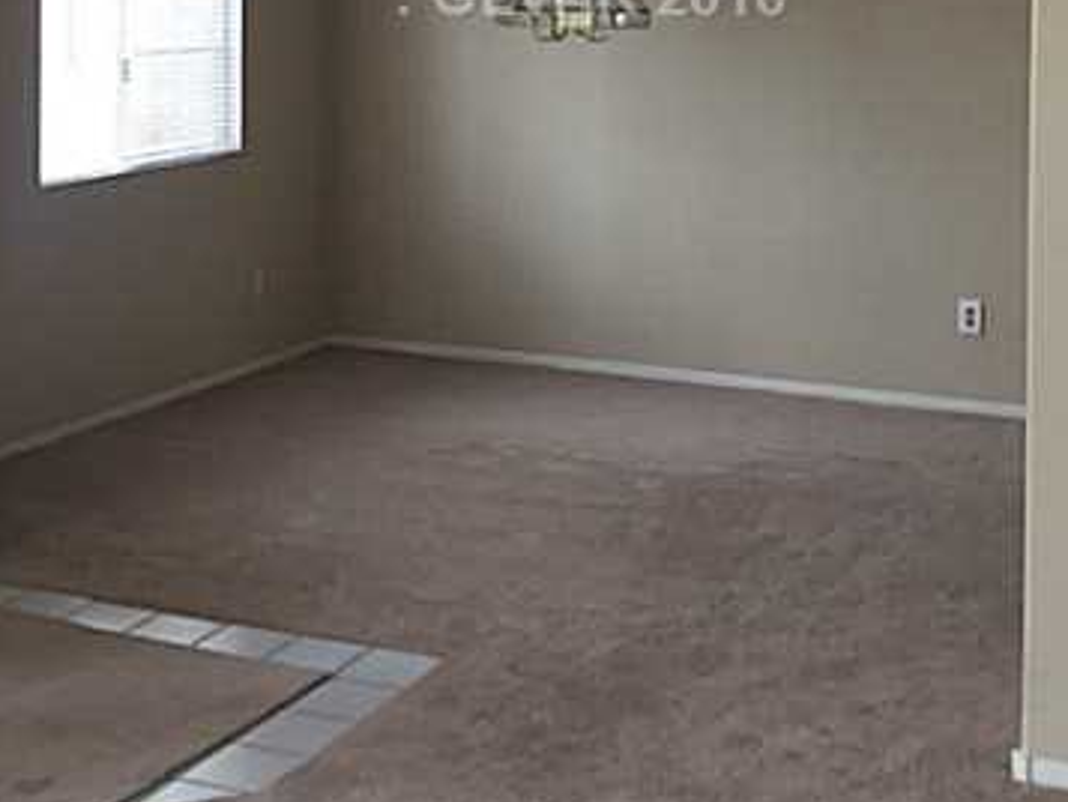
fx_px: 2006
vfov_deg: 21.8
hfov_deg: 29.8
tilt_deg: -1.4
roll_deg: +0.5
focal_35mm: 65
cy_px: -6
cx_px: 595
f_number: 2.2
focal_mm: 4.15
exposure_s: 1/30
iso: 100
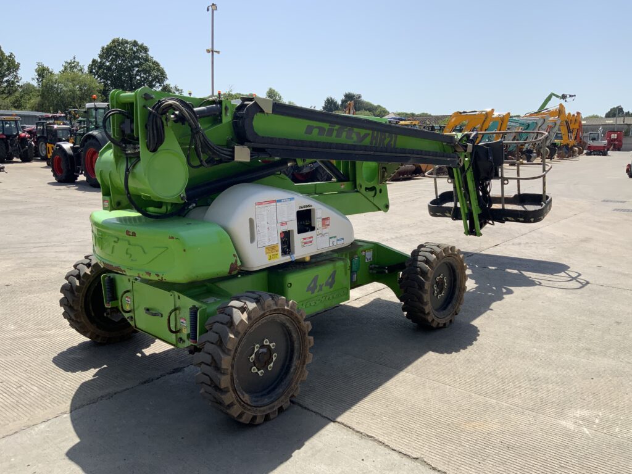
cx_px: 316
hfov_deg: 61.7
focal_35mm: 29
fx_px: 529
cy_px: 237
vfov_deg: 48.2
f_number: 1.8
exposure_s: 1/2058
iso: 16
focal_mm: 3
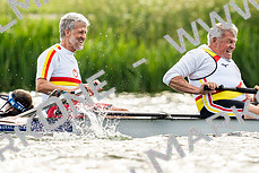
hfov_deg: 1.6
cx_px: 304
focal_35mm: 1264
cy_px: 57
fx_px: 9099
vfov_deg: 1.1
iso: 500
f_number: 6.3
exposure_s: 1/2000
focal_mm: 500
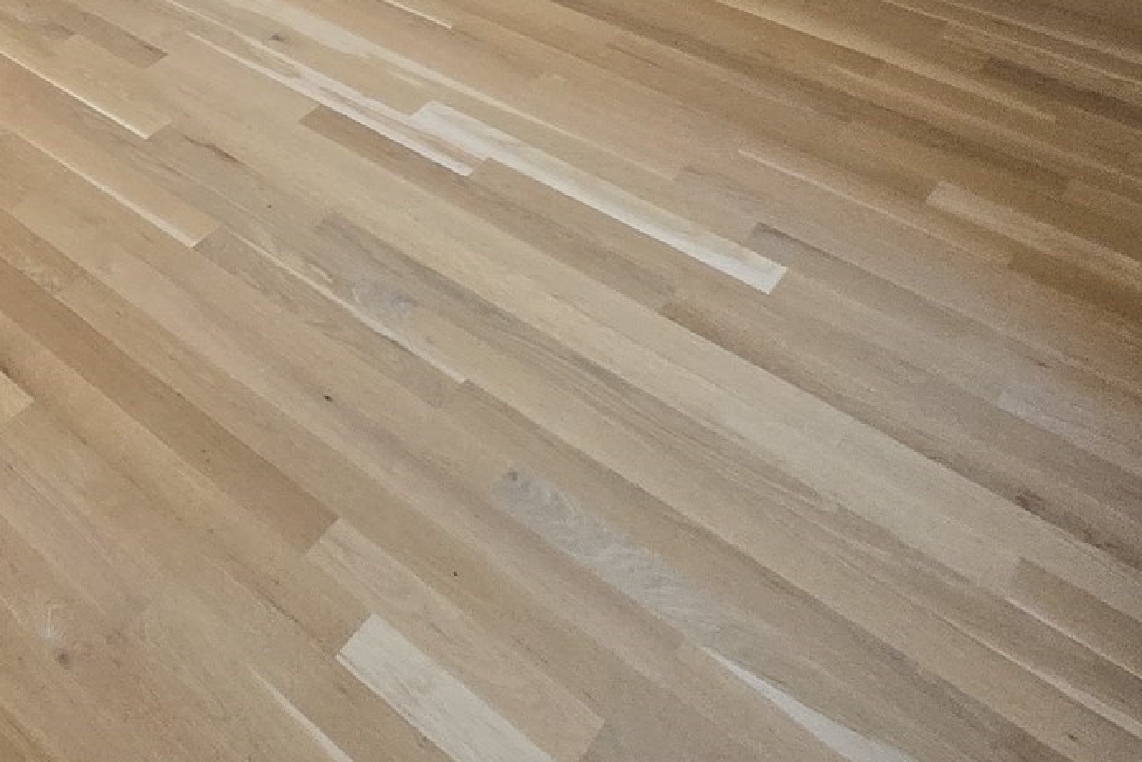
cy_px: -302
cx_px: -64
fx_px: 1269
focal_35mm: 40
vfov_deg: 26.6
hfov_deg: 40.6
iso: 320
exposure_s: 1/60
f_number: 2.2
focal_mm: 1.7
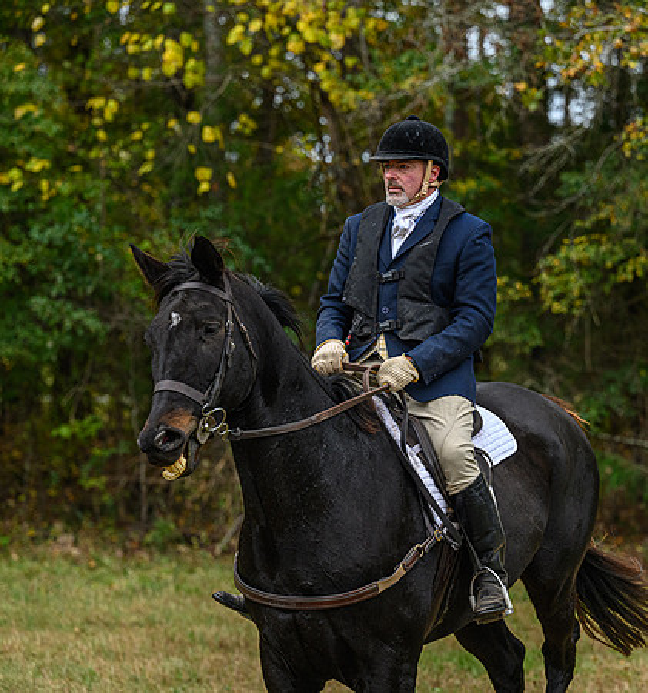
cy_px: 346
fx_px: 2856
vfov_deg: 13.8
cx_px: 389
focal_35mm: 130
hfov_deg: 12.9
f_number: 3.2
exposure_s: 1/1000
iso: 1250
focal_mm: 99
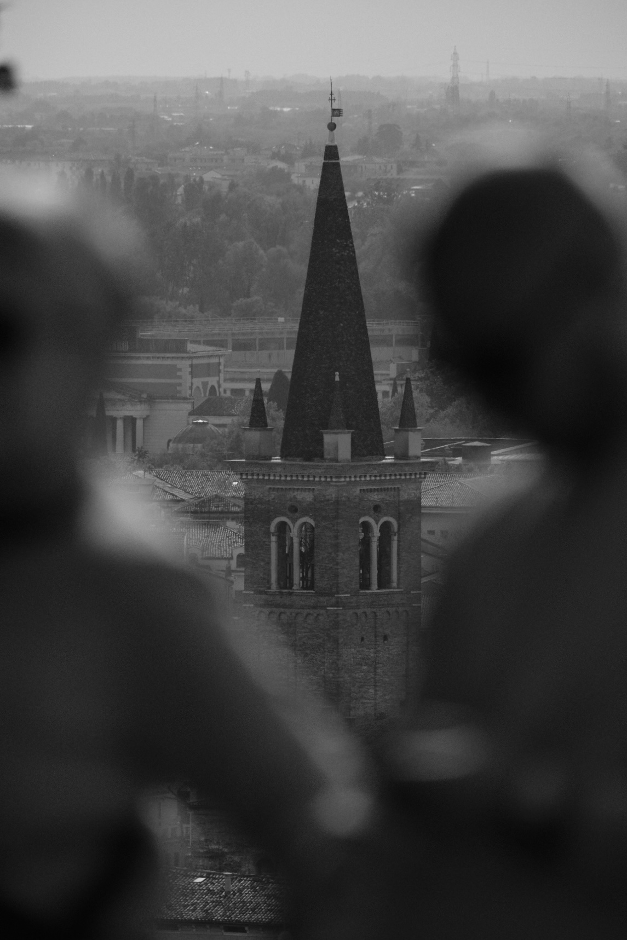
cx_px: 314
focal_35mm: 418
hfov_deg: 3.3
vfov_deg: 4.9
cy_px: 470
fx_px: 10917
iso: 1250
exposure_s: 1/4000
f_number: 5.6
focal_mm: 278.4
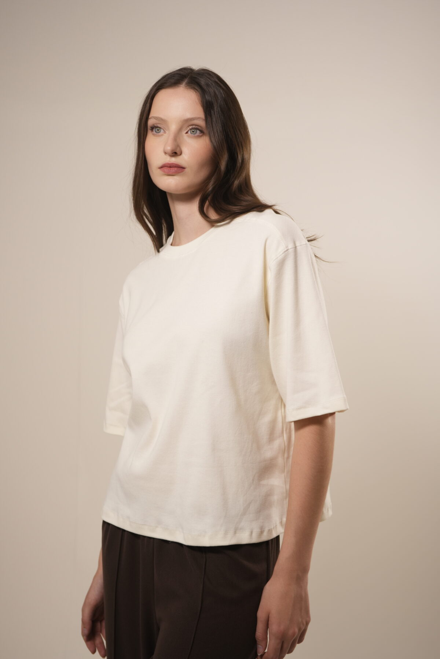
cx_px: 220
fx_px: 917
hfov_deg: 27.0
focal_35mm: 50
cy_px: 330
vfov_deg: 39.6
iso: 640
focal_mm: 50
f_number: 4
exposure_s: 1/100
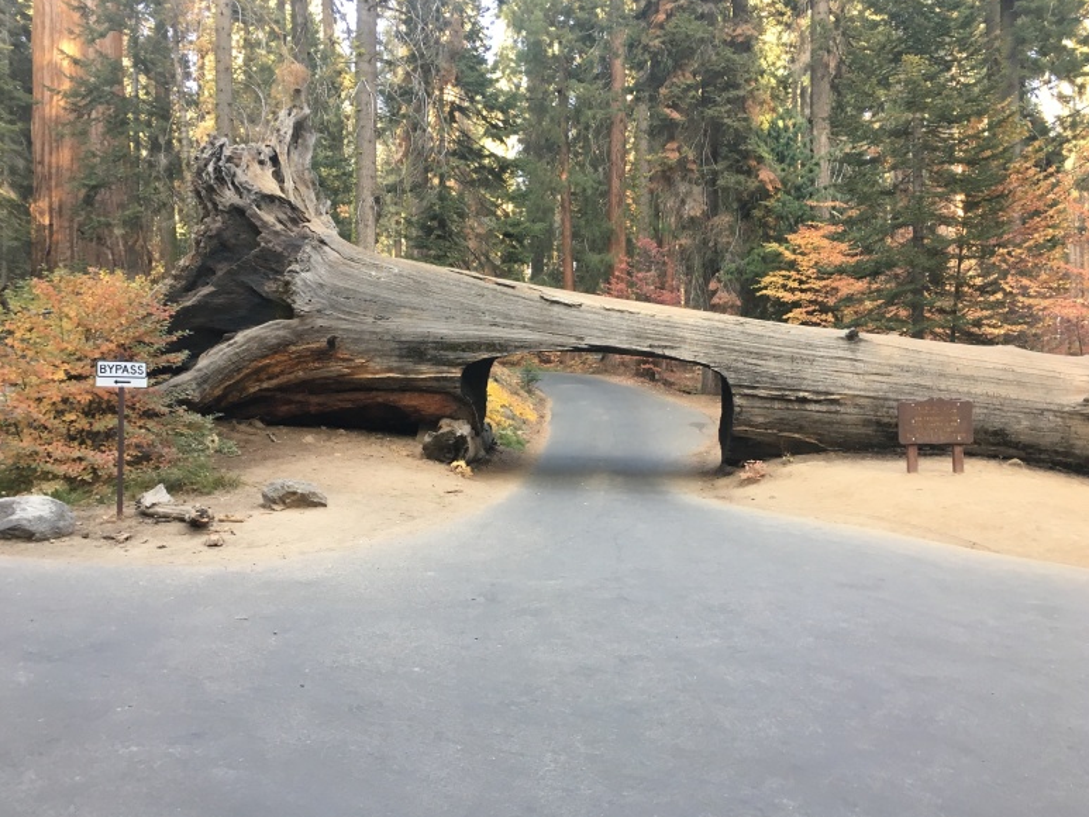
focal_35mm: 30
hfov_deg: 60.0
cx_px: 552
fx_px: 944
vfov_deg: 46.8
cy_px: 404
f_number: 2.2
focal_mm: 4.15
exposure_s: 1/30
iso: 40
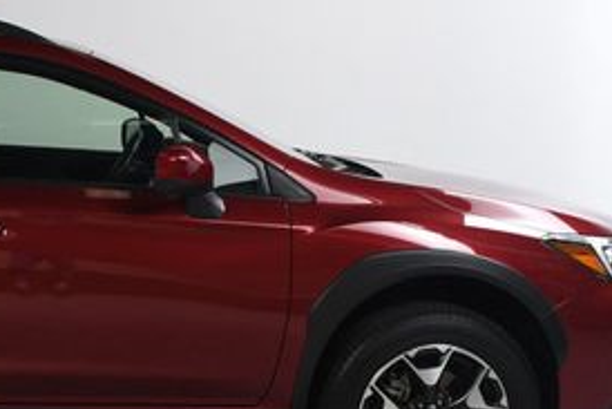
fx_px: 1310
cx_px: 7
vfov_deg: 17.6
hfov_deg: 25.1
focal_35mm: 77
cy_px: 333
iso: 100
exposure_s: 1/160
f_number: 10
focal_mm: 22
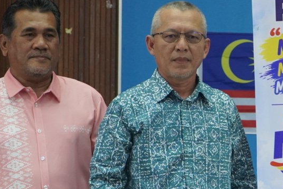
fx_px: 1321
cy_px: 169
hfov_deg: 11.8
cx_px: 383
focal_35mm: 168
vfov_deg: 8.2
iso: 2000
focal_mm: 56
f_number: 5
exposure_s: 1/160
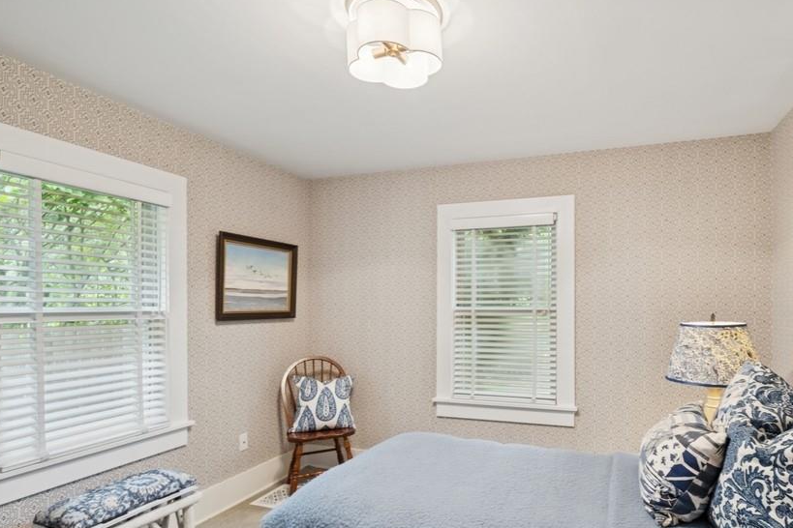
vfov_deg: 60.0
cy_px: 308
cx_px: 468
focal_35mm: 21
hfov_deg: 81.4
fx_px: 454
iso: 200
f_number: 8
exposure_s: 1/15
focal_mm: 16.5
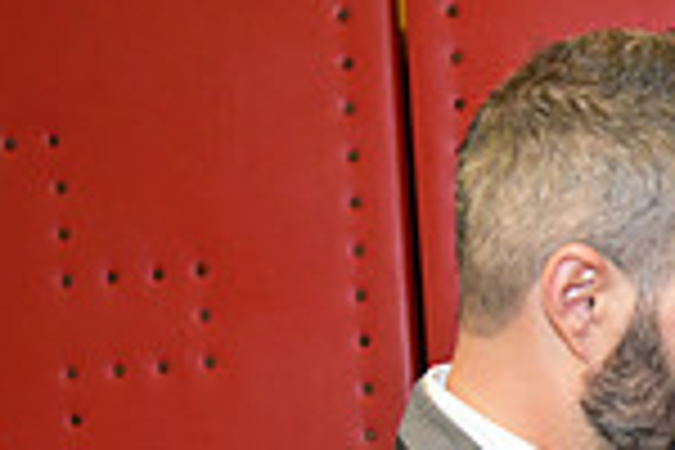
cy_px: 601
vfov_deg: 10.8
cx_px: 1004
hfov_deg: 15.3
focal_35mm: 124
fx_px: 2325
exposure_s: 1/125
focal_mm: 32
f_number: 2.8
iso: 2000
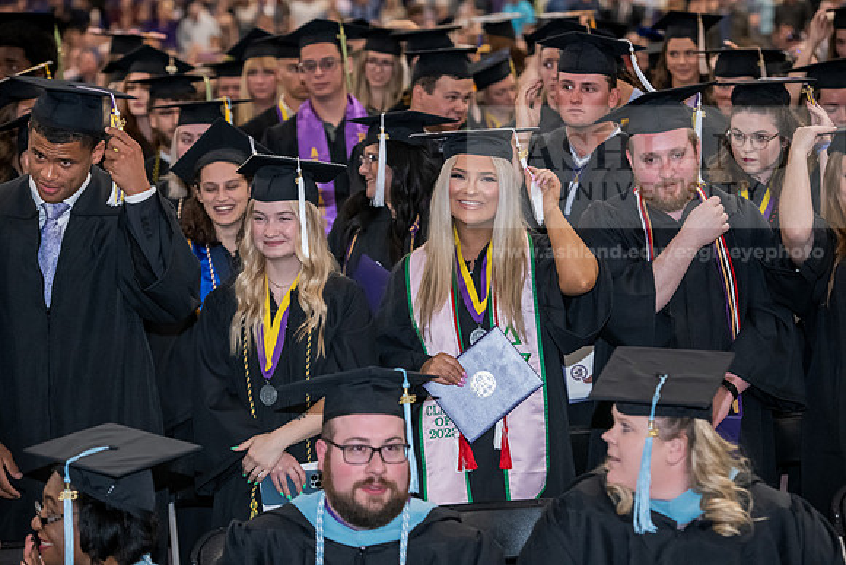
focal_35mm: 112
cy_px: 282
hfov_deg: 18.3
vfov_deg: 12.2
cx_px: 423
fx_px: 2632
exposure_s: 1/200
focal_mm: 112
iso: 4000
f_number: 4.5
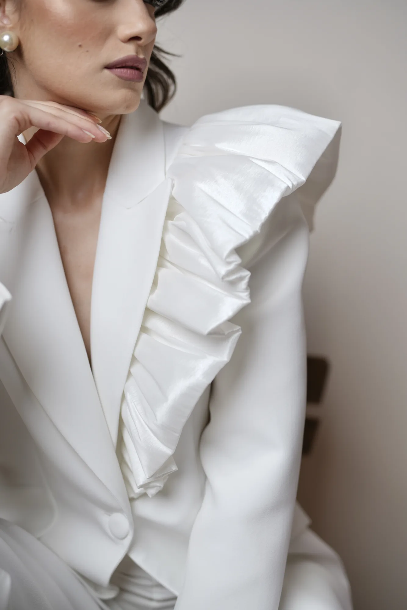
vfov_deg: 39.6
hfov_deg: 27.0
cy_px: 305
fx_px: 848
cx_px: 204
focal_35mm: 50
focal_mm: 50
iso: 80
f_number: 1.8
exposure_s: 1/160
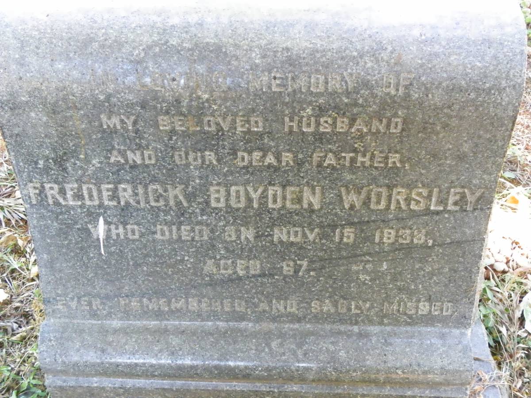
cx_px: 266
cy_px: 199
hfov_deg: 43.9
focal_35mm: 43
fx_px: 660
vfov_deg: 33.6
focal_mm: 7.6
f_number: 3.2
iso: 320
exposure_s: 1/30
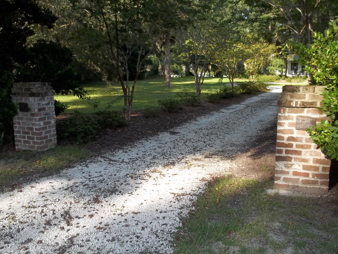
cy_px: 127
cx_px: 169
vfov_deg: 42.9
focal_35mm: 33
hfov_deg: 55.4
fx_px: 322
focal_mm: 5.9
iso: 64
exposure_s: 1/200
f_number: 3.3
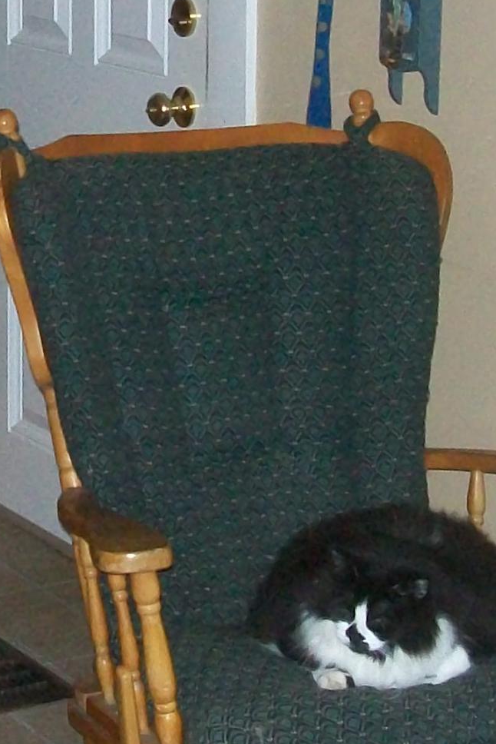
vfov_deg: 17.6
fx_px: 2395
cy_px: 307
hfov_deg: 11.5
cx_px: -133
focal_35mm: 116
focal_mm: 6
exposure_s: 1/125
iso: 200
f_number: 2.7
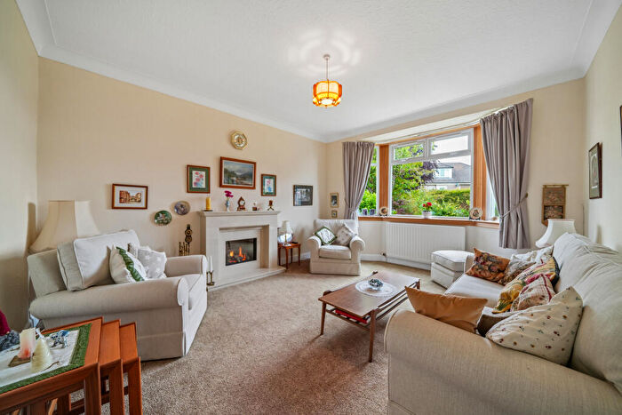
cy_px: 208
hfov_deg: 112.6
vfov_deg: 90.0
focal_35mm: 12
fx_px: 207
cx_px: 311
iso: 160
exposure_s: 1/30
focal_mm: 12
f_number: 4
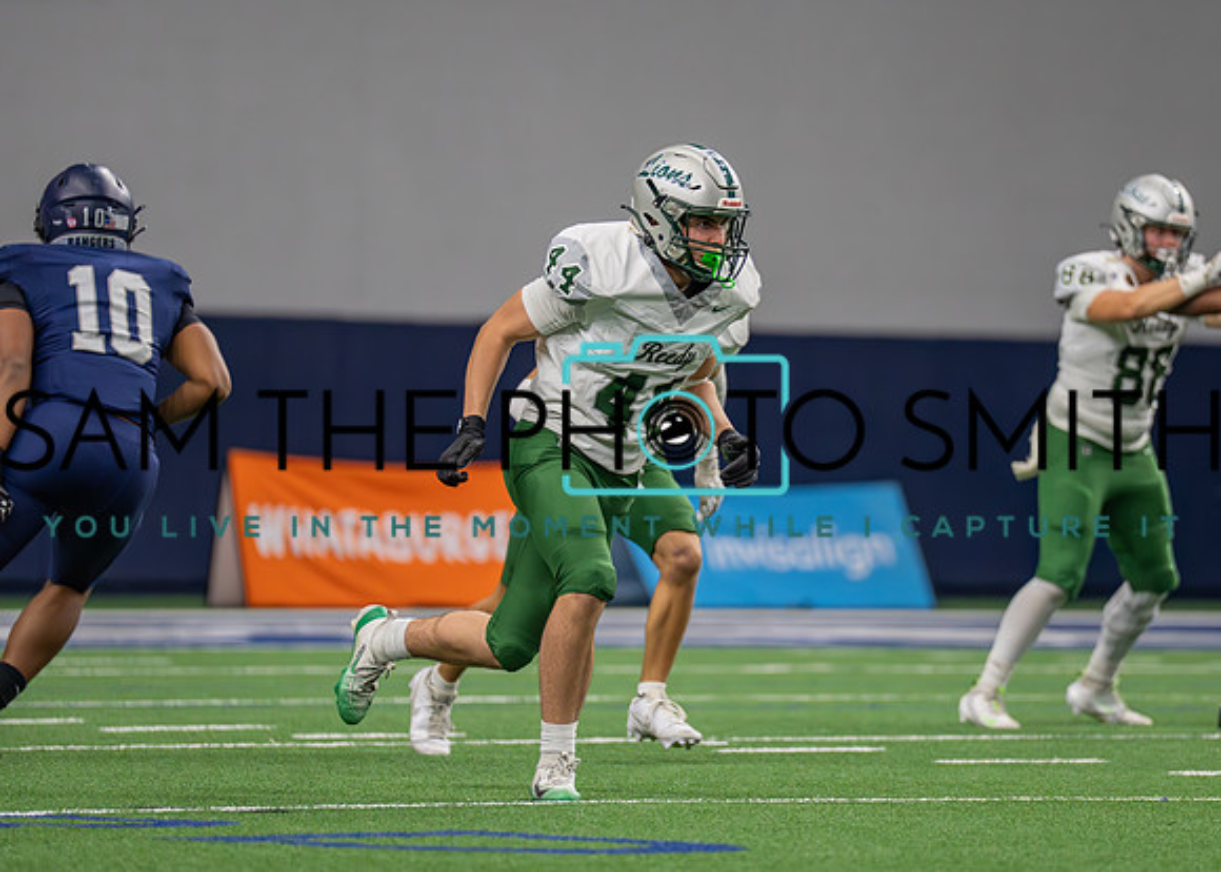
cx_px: 730
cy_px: 442
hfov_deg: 6.6
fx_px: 10511
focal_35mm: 303
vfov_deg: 4.7
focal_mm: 200
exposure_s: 1/1600
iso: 4000
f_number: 2.8
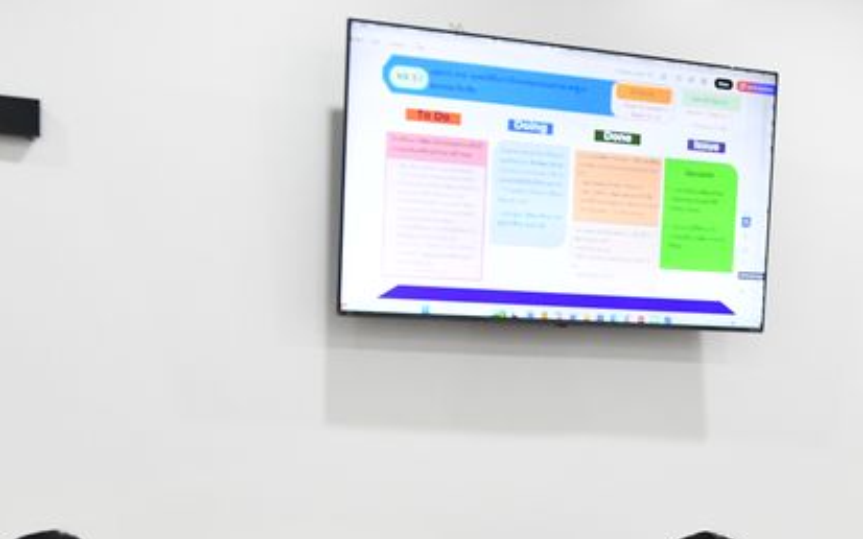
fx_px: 2140
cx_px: 848
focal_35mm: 91
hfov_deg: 22.0
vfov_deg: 14.2
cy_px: 525
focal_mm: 24
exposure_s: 1/125
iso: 2200
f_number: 3.8
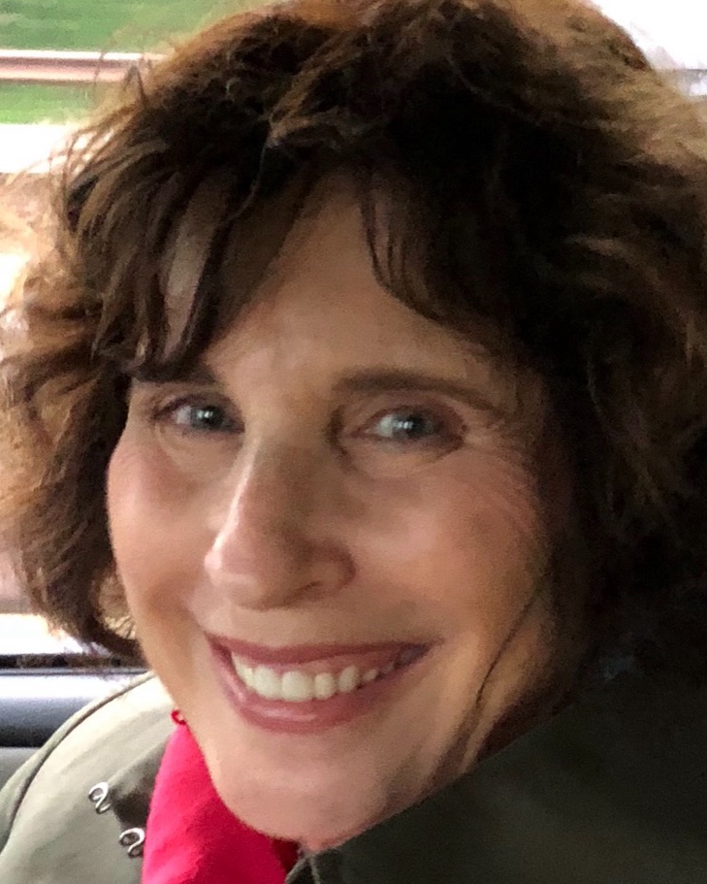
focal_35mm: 32
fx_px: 837
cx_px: 351
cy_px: 382
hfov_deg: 45.8
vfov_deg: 55.5
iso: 80
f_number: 1.8
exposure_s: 1/5
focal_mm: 3.99
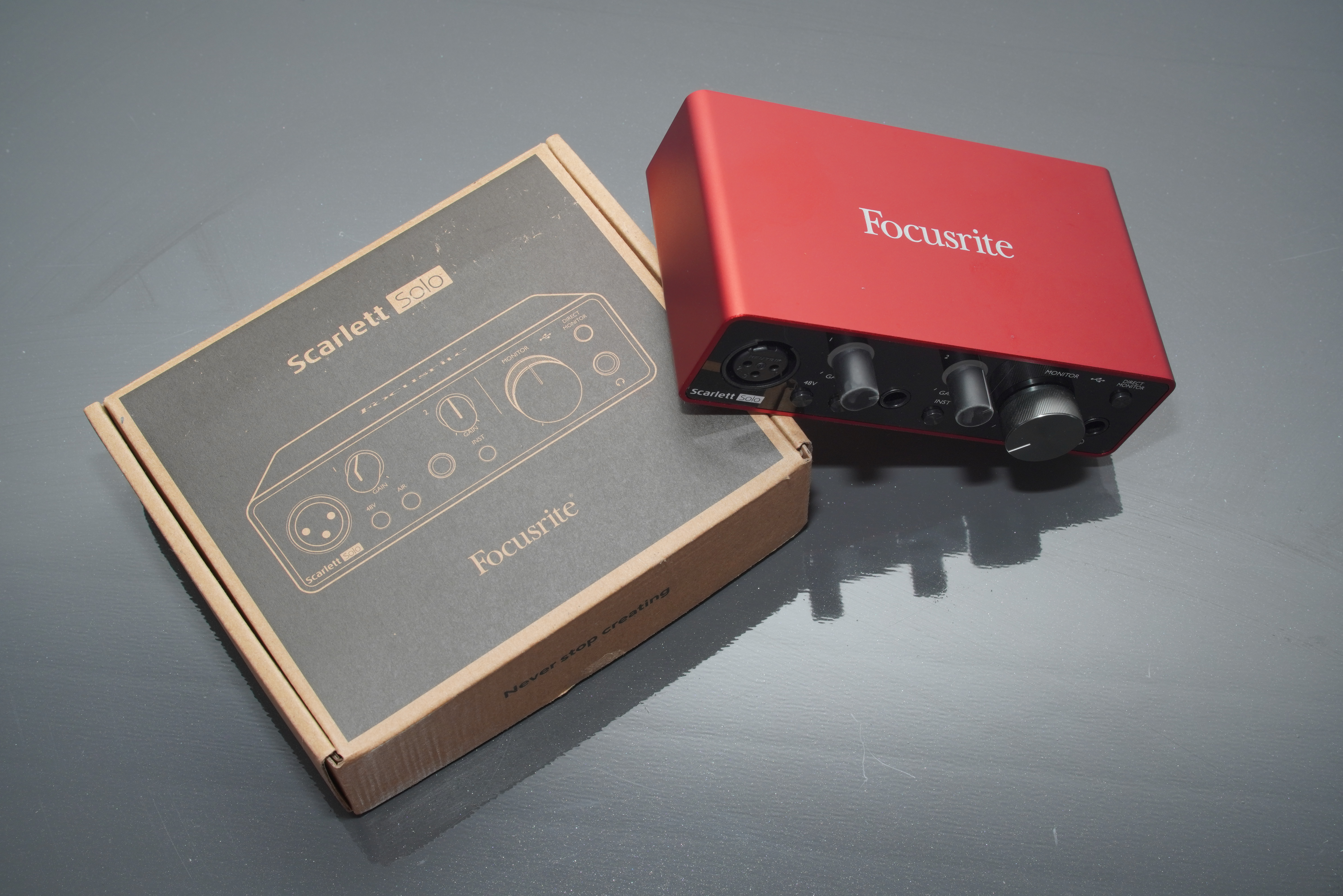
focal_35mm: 52
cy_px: 448
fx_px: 1958
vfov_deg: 25.8
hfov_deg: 37.9
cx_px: 672
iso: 250
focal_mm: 35
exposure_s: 1/160
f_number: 9
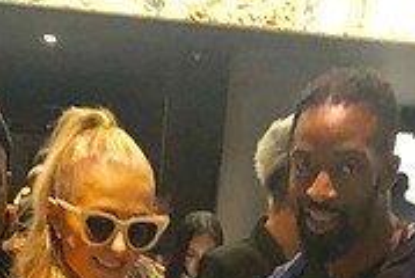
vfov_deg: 16.9
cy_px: 424
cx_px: 87
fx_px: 843
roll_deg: -4.0
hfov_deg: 27.2
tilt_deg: -13.6
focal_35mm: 73
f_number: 1.8
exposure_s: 1/5
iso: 100
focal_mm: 3.99
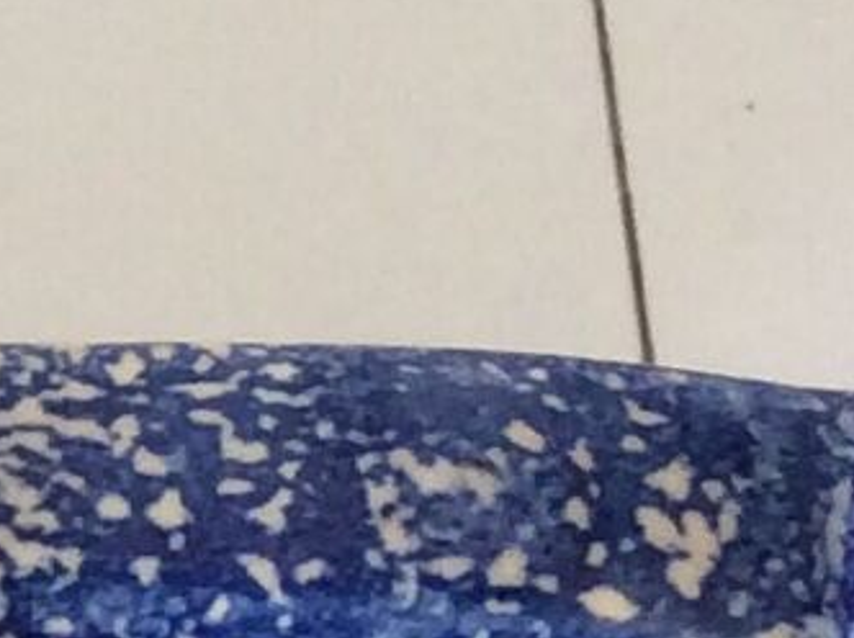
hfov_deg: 7.3
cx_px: -1317
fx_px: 6159
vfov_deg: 5.9
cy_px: 908
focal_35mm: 250
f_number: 2.4
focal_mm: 3.3
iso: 50
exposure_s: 1/25
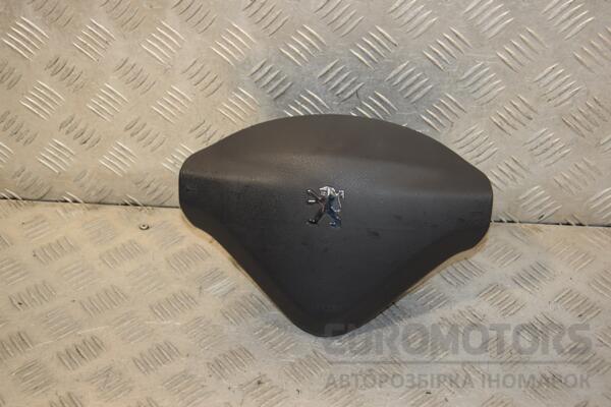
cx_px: 306
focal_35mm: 57
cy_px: 204
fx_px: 967
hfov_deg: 35.1
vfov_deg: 23.8
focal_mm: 38
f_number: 5.6
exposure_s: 1/200
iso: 800
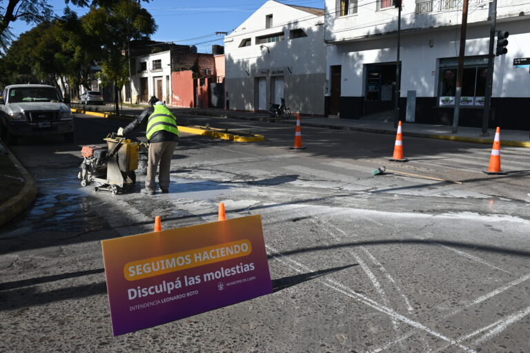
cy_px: 176
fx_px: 478
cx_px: 265
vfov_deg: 40.5
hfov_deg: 58.0
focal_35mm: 32
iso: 1000
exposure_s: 1/2500
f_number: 9
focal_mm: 32.5
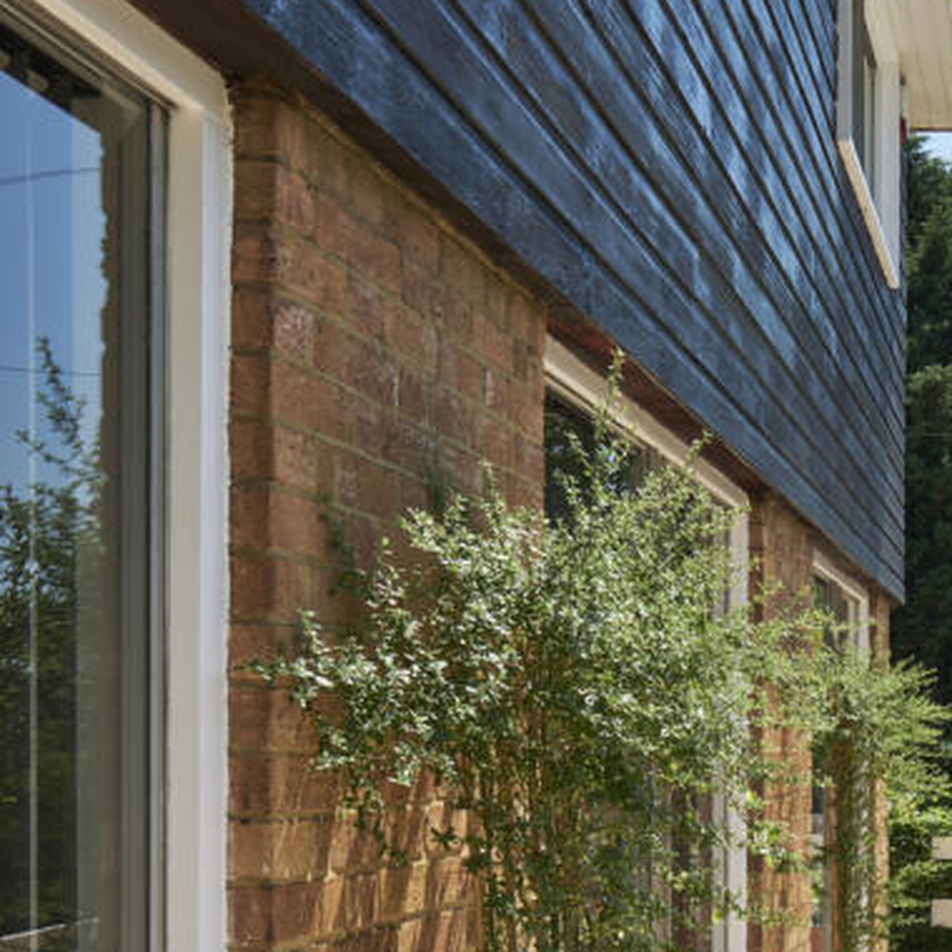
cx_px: 1062
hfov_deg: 28.1
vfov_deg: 30.5
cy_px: 720
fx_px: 1711
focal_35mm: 55
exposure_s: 1/15
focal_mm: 16
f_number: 11
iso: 160
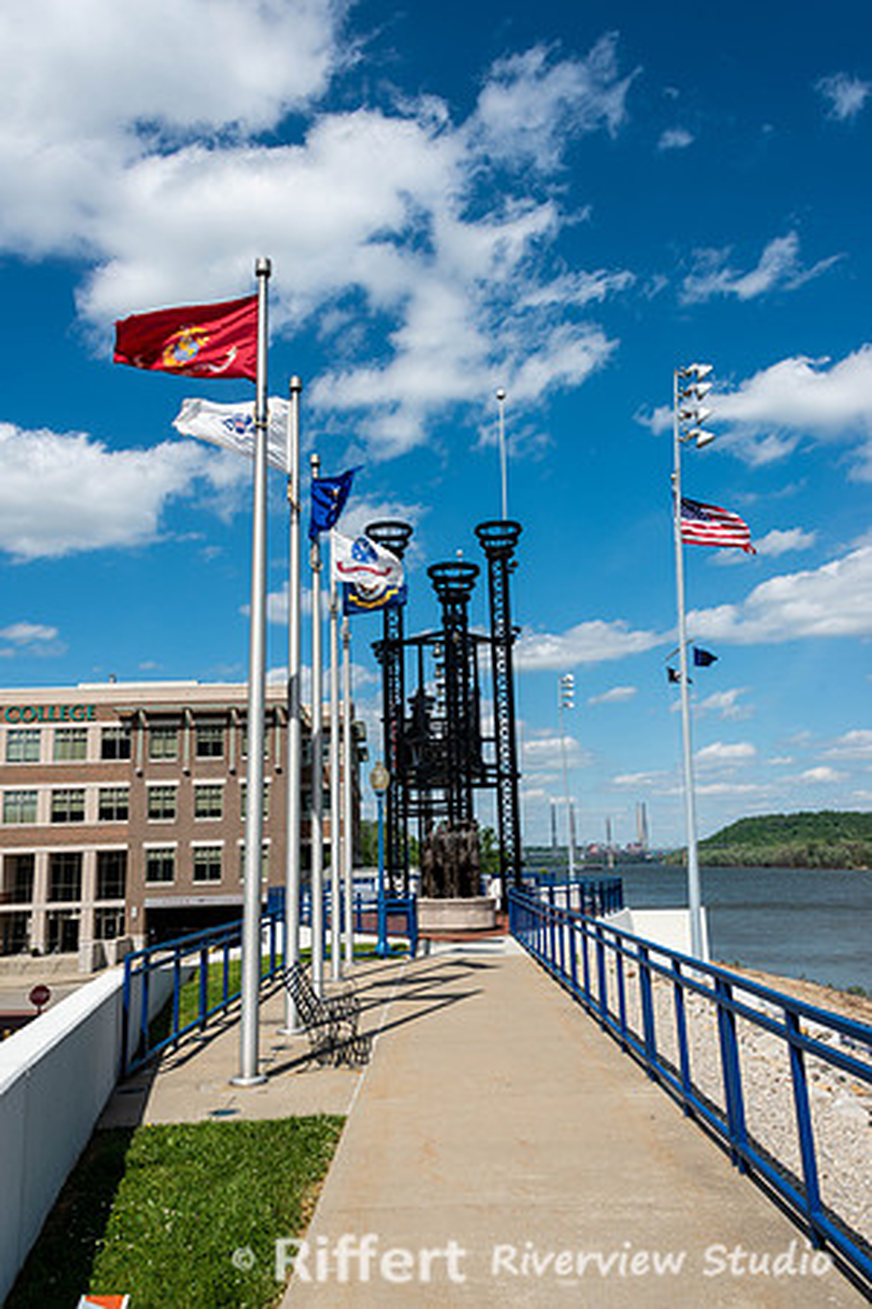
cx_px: 436
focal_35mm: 28
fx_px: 1017
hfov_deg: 46.4
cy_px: 654
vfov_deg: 65.5
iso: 100
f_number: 9
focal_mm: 28
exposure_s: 1/400
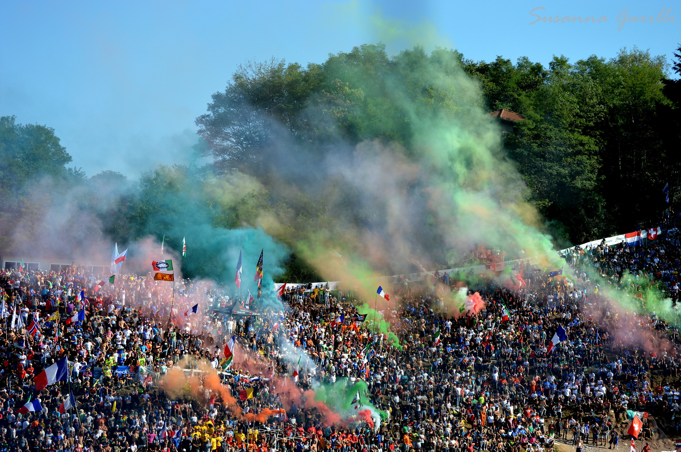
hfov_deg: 24.6
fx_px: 1559
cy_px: 226
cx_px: 340
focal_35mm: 82
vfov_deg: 16.5
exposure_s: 1/640
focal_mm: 55
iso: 200
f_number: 5.6
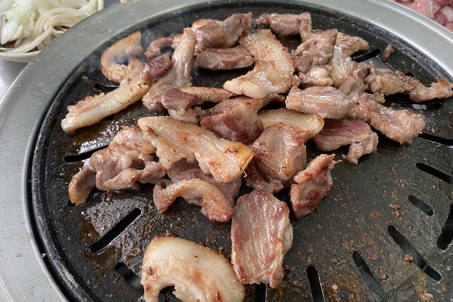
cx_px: 226
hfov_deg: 65.5
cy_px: 149
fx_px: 352
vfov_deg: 46.4
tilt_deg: -54.8
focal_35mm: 28
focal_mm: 4.25
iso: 125
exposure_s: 1/60
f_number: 1.8
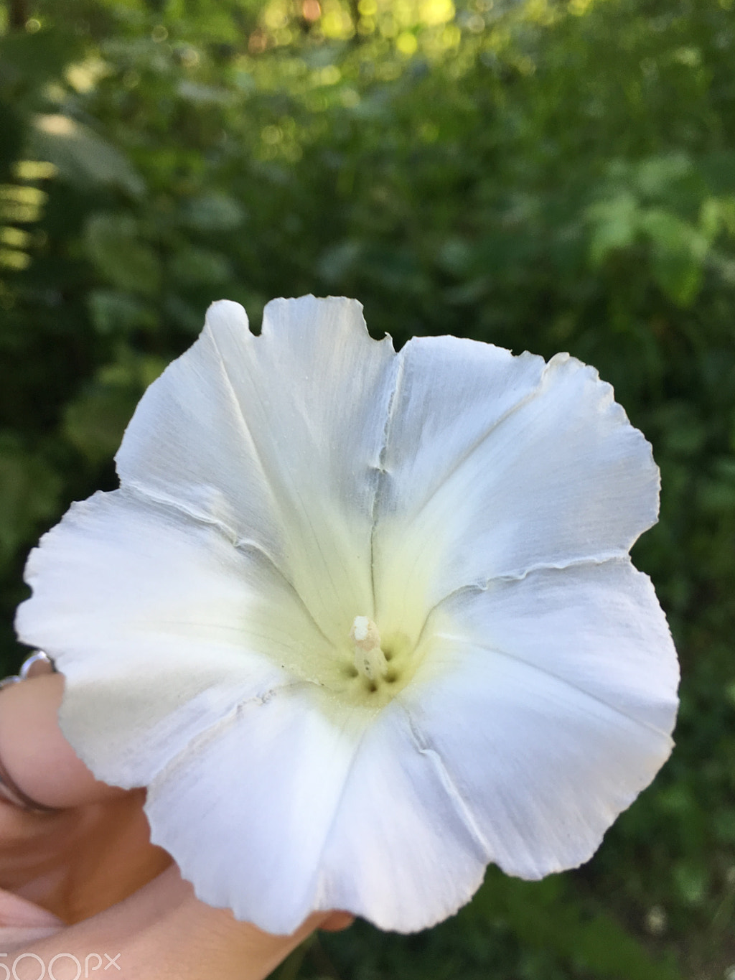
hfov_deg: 41.8
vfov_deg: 54.0
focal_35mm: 34
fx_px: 962
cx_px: 373
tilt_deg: -43.5
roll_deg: +8.6
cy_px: 490
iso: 32
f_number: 2.2
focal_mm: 4.15
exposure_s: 1/50
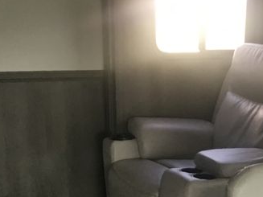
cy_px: 289
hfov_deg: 19.9
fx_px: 737
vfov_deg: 14.3
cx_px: 235
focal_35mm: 97
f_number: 2.4
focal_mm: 3.3
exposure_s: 1/30
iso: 40
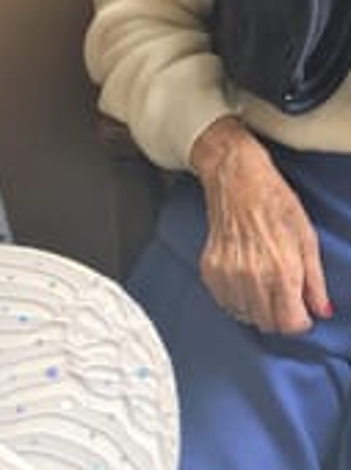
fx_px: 1233
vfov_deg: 20.8
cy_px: -4
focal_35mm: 91
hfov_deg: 15.0
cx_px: 525
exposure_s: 1/60
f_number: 2.2
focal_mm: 4.15
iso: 32
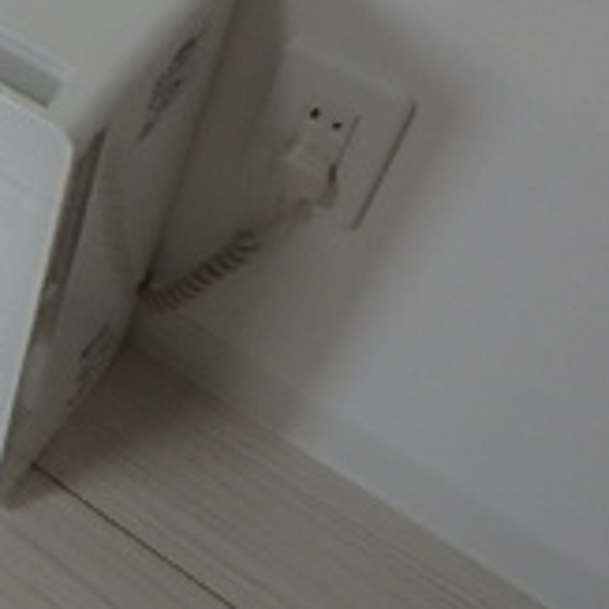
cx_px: -355
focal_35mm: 73
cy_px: -52
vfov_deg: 22.4
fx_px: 1453
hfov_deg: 19.8
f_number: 3.5
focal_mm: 3.7
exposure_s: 1/60
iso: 200
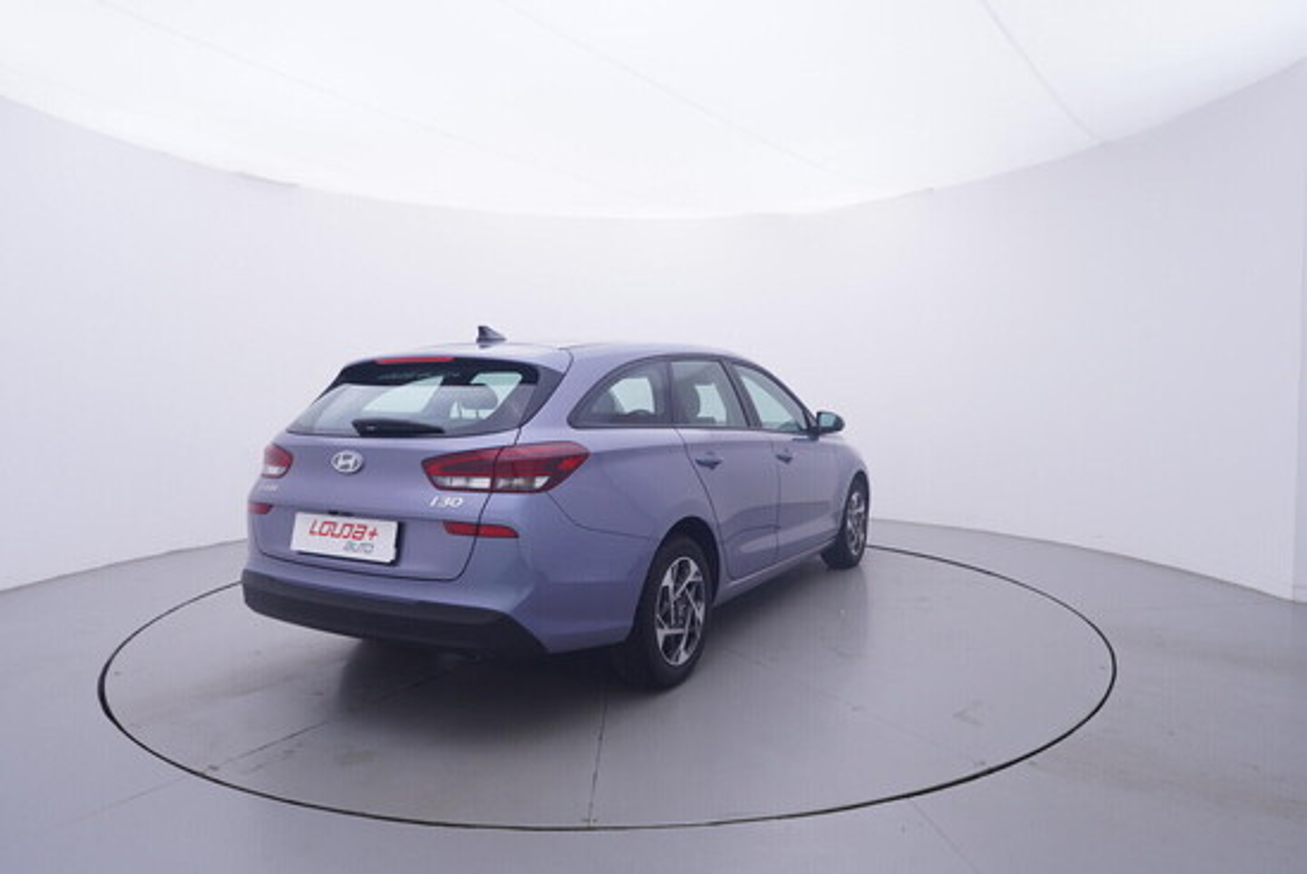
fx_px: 817
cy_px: 437
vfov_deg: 56.2
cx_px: 654
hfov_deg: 77.3
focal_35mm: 22
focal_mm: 15
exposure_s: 1/80
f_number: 5
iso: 200
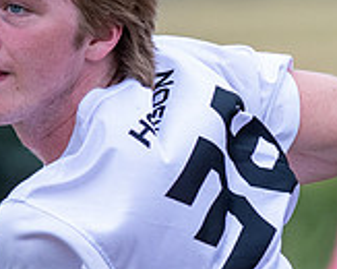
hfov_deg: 1.1
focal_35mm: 1758
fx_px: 17513
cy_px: 260
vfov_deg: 0.9
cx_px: 290
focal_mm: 300
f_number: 4.5
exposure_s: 1/3200
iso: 800
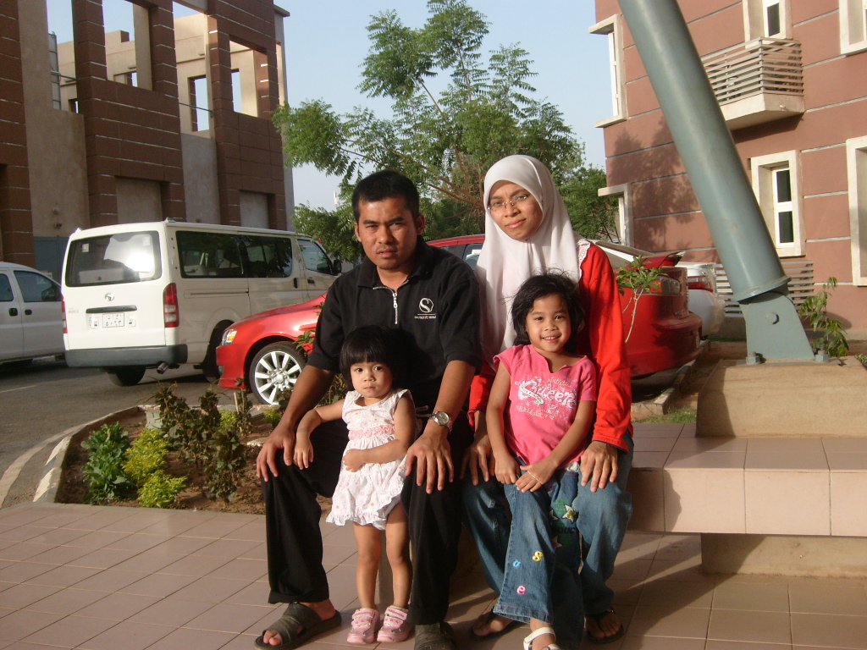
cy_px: 325
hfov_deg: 52.6
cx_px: 434
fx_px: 877
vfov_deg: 40.7
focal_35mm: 35
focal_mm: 5.8
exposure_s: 1/180
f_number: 7.1
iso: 80
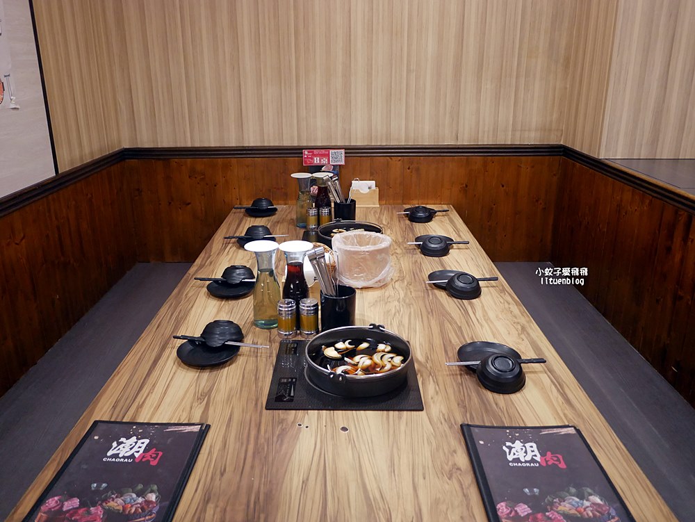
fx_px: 562
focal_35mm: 28
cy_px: 261
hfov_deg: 63.4
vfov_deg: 49.8
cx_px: 348
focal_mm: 14
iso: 1000
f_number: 2.5
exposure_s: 1/60
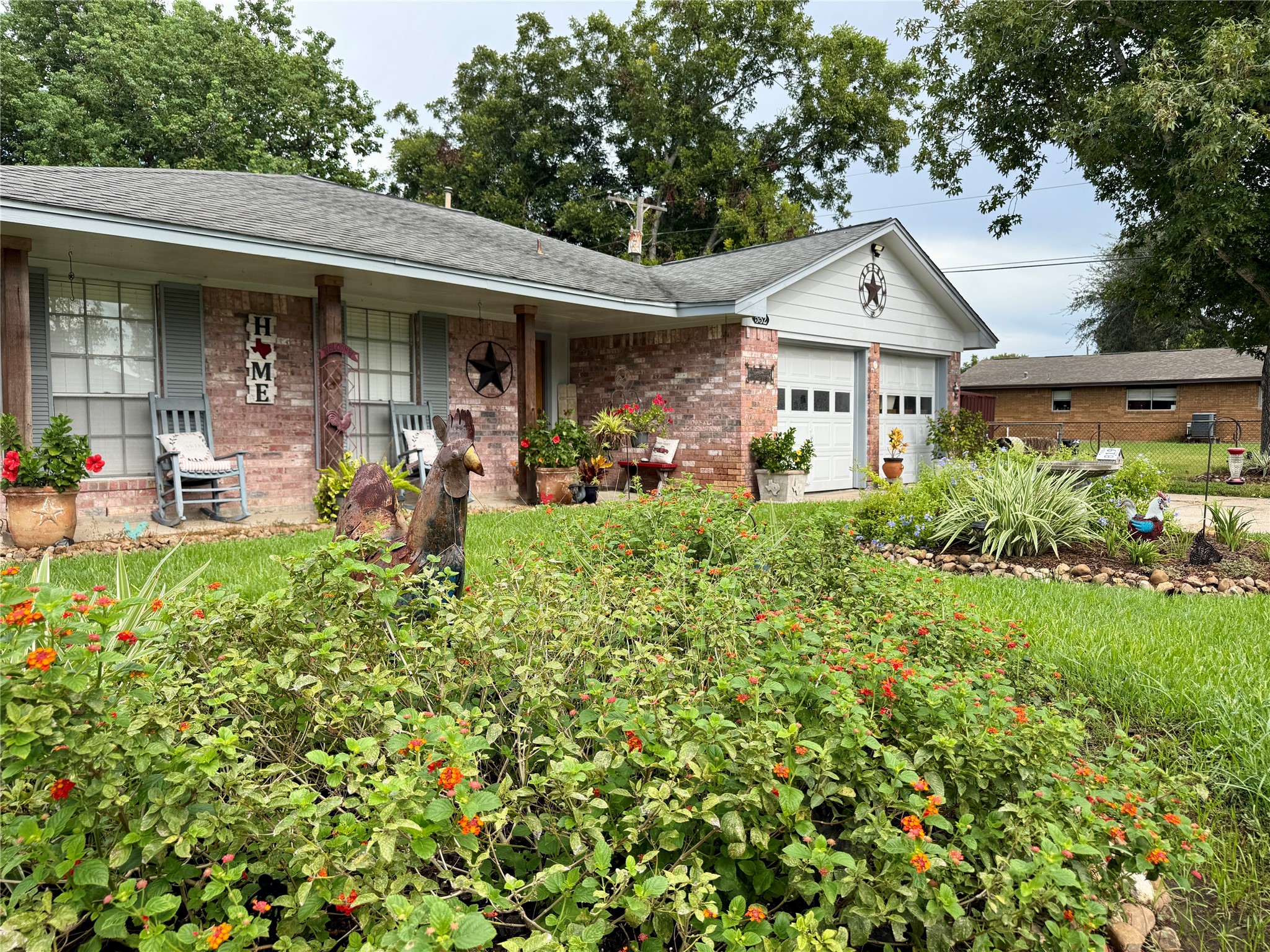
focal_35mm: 24
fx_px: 881
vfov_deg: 56.8
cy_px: 476
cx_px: 635
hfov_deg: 71.6
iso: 80
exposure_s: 1/1139
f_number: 1.78
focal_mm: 6.76
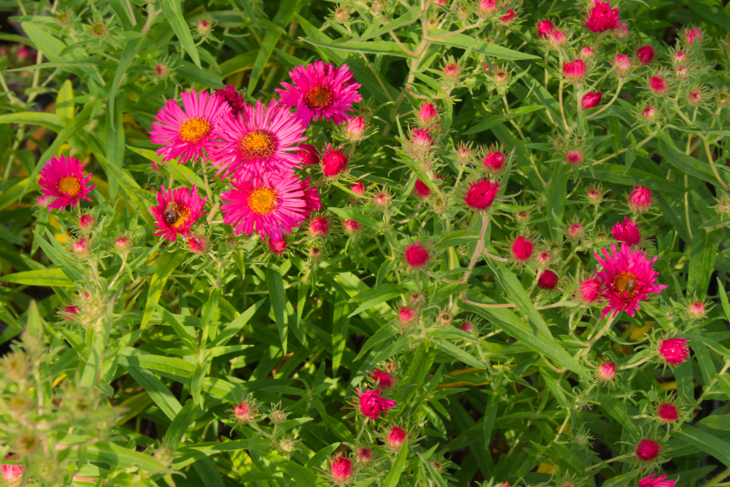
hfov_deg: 24.6
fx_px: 1673
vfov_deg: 16.6
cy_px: 244
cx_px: 365
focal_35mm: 82
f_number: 10
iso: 160
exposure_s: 1/100
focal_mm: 55
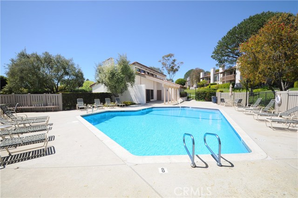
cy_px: 99
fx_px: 124
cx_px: 149
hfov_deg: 100.5
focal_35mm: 15
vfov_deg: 77.2
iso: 320
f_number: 16
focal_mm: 10
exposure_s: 1/200
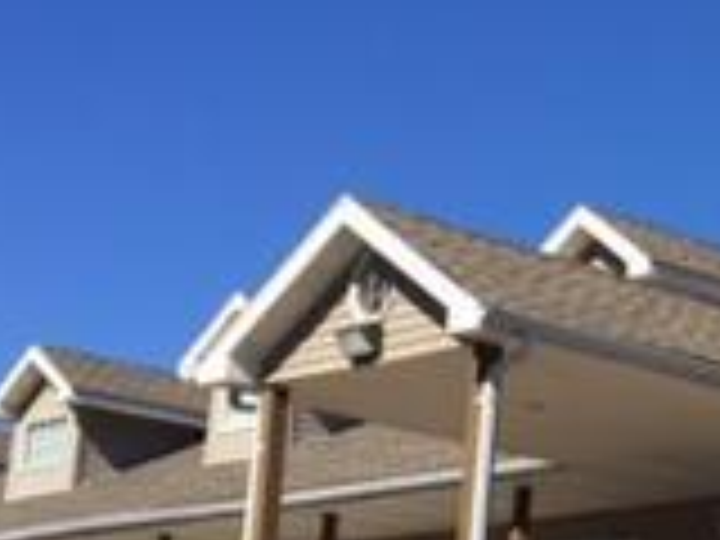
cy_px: 490
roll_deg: -3.0
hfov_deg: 15.7
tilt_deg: +10.0
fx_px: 2413
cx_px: 1048
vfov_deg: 12.7
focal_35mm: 116
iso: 32
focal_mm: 4.15
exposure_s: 1/2475
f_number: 2.2
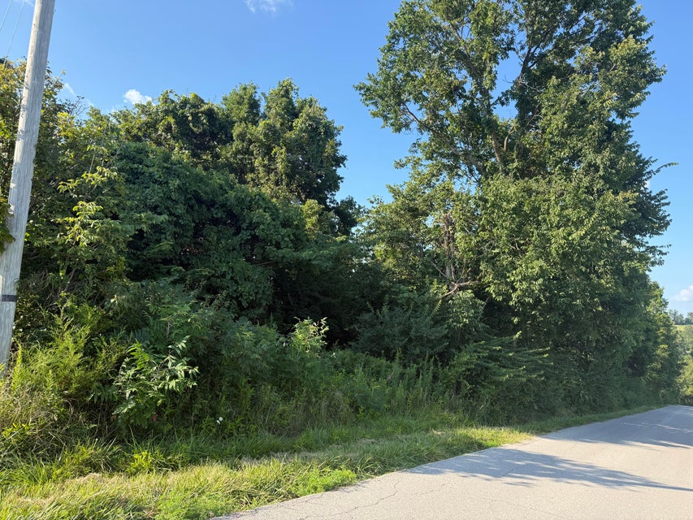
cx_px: 346
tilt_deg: +5.3
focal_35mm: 24
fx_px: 481
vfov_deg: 56.8
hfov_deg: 71.6
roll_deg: -4.6
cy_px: 260
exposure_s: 1/1271
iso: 100
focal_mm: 6.76
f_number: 1.78
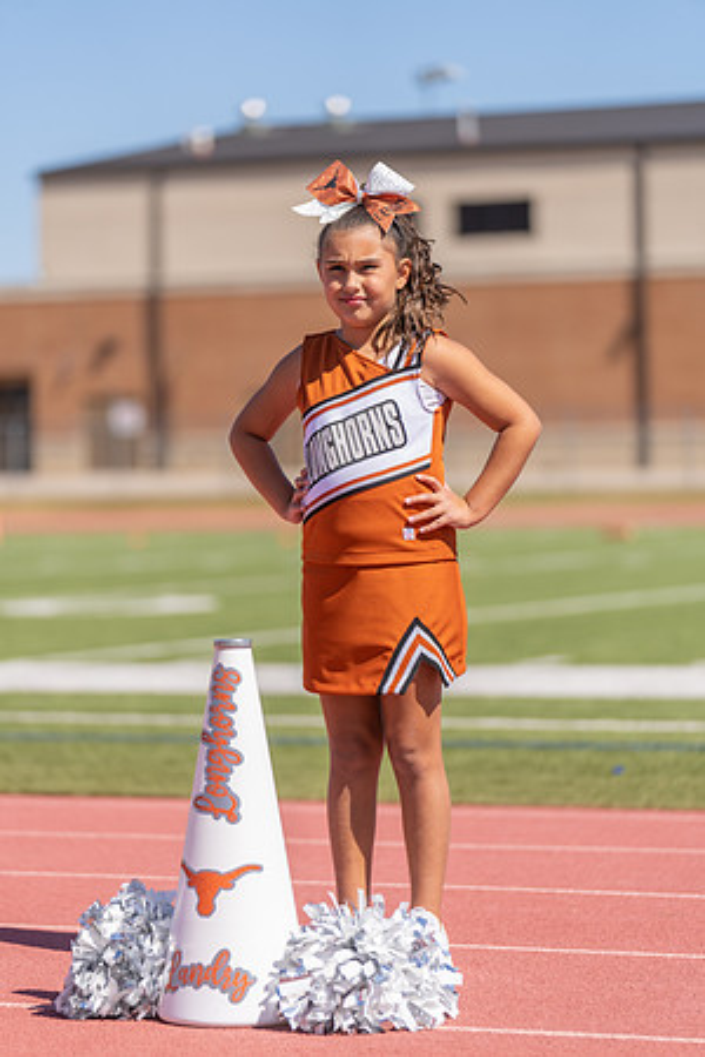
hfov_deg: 10.5
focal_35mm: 131
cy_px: 528
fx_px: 3848
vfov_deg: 15.6
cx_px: 352
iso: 100
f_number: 2.8
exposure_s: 1/2000
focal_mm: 131
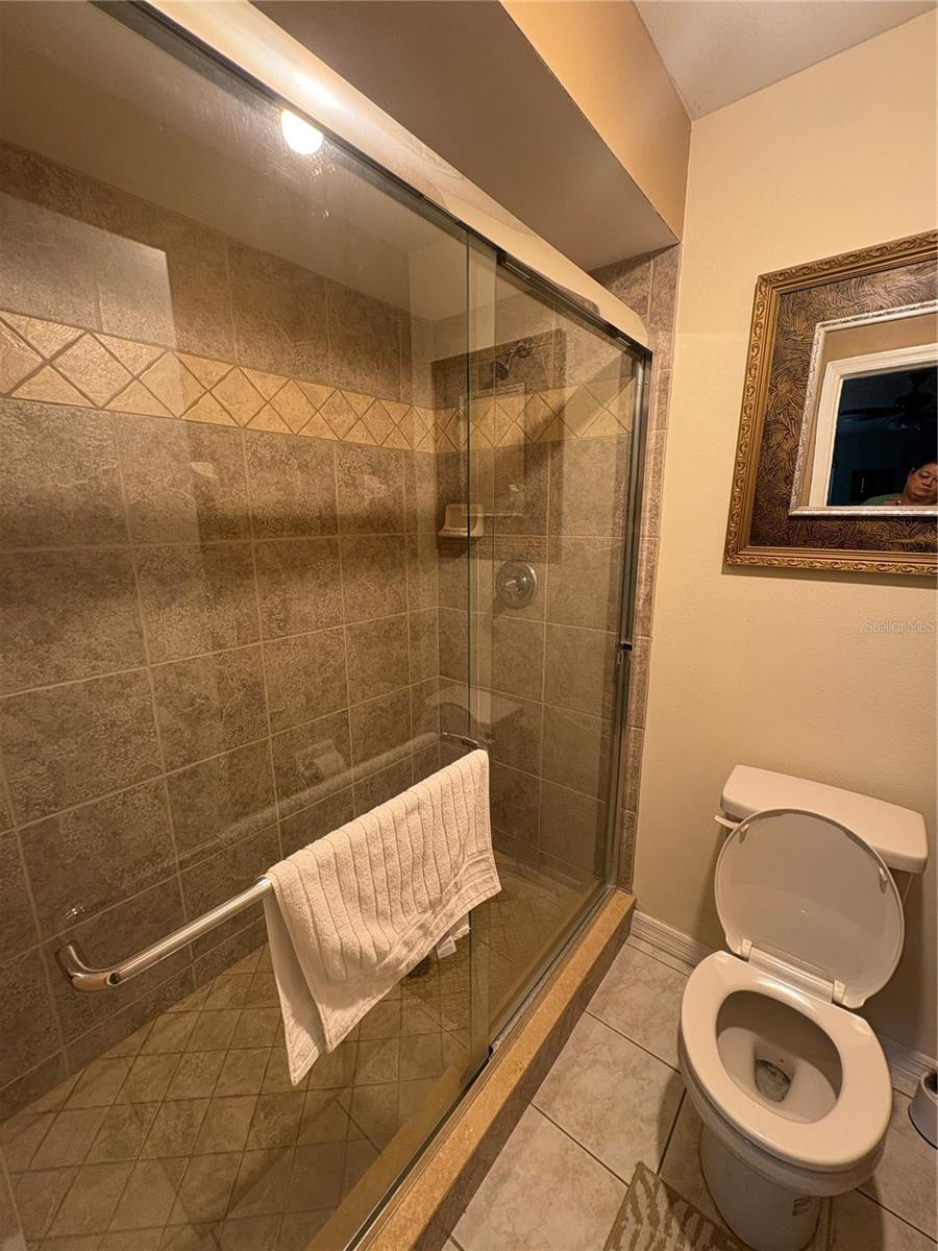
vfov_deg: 102.1
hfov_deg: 85.7
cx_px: 469
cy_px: 626
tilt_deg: -10.3
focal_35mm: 14
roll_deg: +0.9
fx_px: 506
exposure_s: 1/120
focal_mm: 2.22
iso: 160
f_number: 2.2
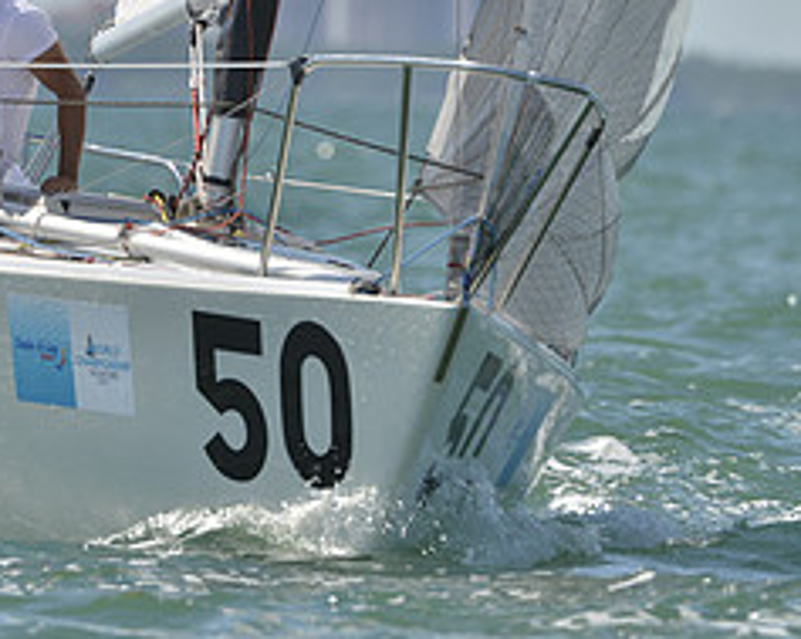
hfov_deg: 2.1
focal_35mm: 920
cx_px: 176
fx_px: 21783
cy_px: 191
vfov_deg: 1.7
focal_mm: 400
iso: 200
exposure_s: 1/1250
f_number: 6.3
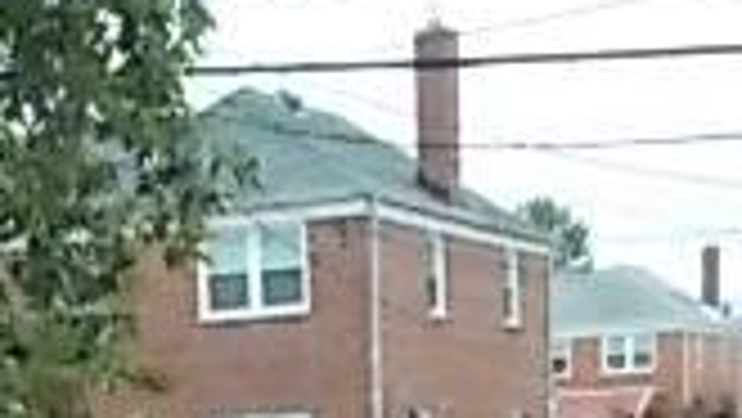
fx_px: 2165
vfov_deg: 9.9
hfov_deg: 19.3
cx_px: 166
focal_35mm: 110
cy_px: 944
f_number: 3.2
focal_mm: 4.6
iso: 80
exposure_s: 1/40
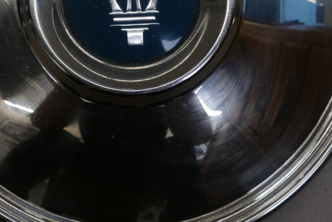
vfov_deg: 15.0
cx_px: 125
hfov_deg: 22.6
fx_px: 830
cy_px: 12
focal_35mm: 90
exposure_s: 1/80
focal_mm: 14.24
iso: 160
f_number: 3.1
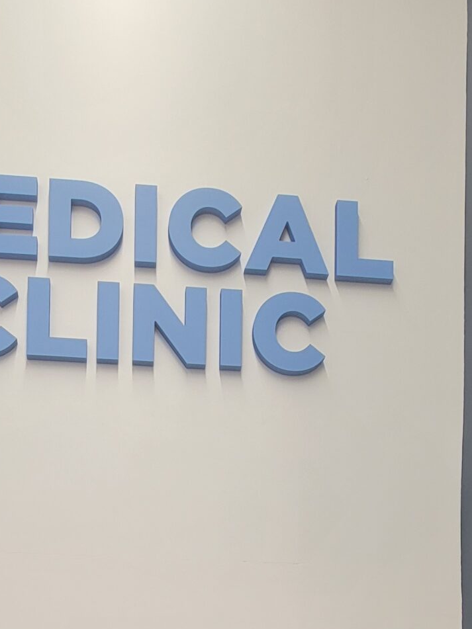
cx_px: 150
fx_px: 636
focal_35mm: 35
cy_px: 829
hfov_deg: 40.1
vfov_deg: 35.1
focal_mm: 2.2
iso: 100
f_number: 2.2
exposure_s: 1/60
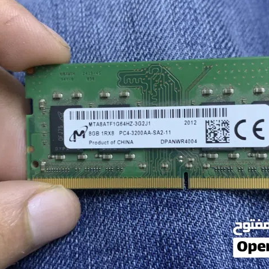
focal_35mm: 31
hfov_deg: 52.4
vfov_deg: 52.5
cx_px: 148
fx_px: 273
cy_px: 135
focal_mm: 4.25
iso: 400
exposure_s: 1/47
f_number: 1.8
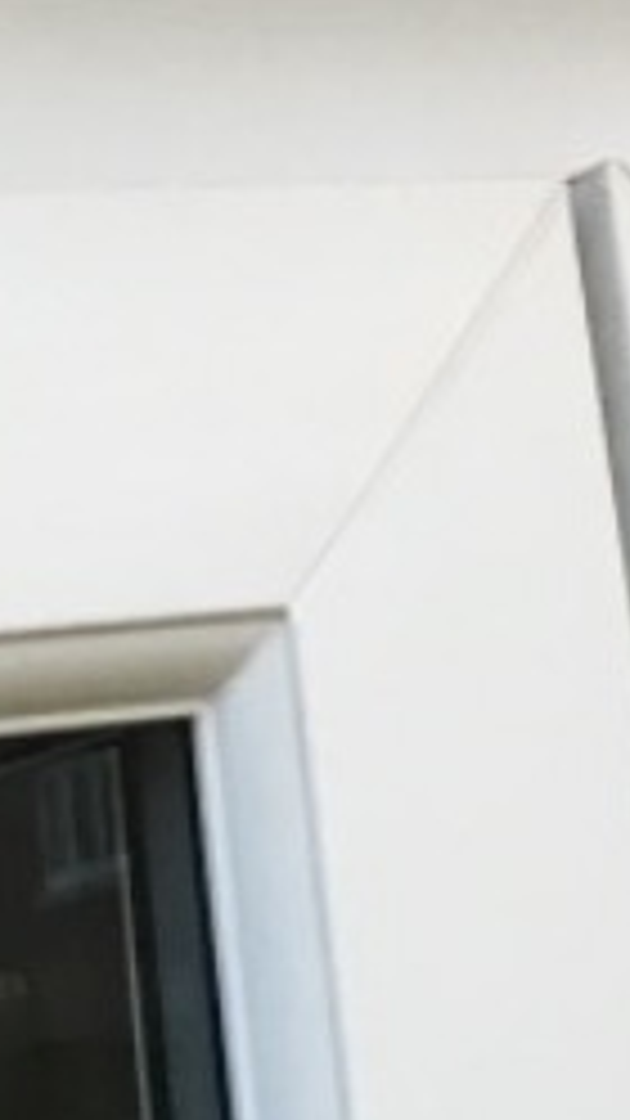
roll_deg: +11.0
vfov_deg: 12.3
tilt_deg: +27.2
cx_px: 612
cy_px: -1196
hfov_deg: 7.9
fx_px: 4516
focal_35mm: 152
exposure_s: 1/33
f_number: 2.2
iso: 32
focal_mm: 4.15
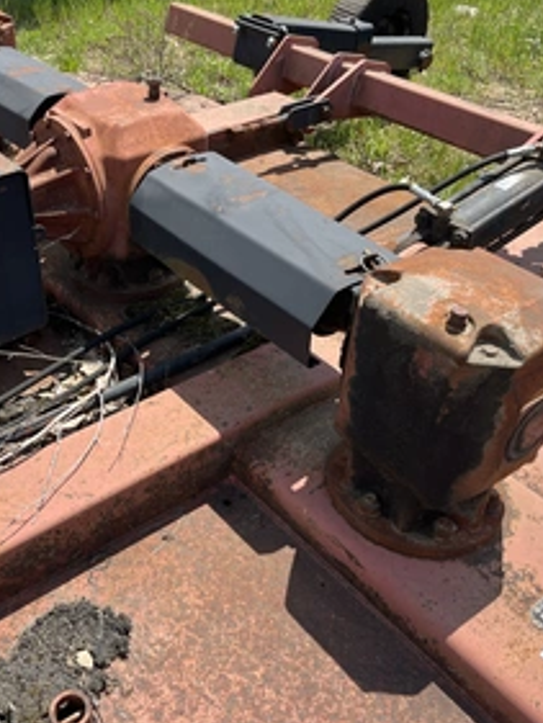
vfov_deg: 50.1
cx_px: 170
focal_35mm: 37
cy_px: 360
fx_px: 773
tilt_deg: -34.1
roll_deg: +4.3
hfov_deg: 38.1
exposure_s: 1/1890
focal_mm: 5.1
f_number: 1.6
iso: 50
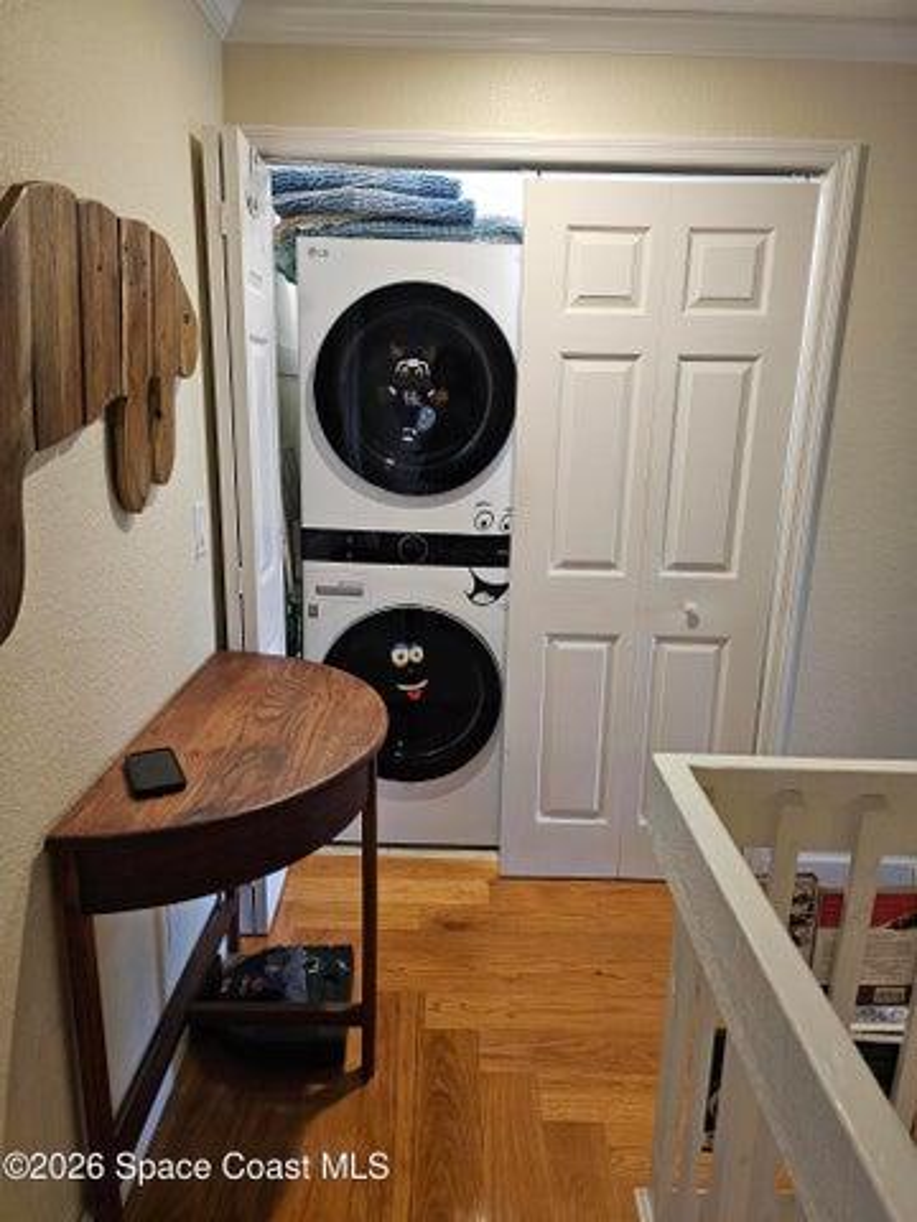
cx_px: 458
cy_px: 611
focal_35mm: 23
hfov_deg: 58.9
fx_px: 812
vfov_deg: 73.9
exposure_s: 1/120
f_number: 1.7
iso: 320
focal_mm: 6.3
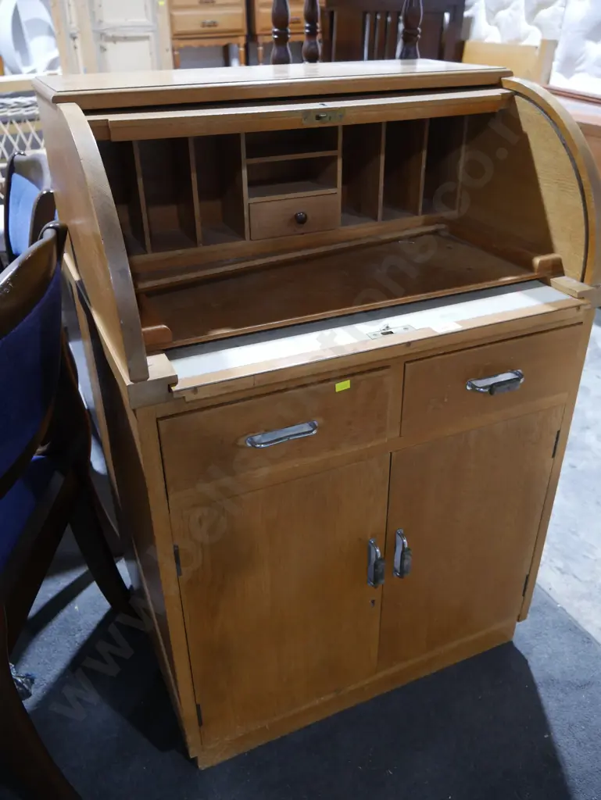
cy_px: 400
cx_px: 300
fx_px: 648
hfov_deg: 49.8
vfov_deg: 63.4
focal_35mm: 28
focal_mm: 14
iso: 1000
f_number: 3.5
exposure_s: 1/60
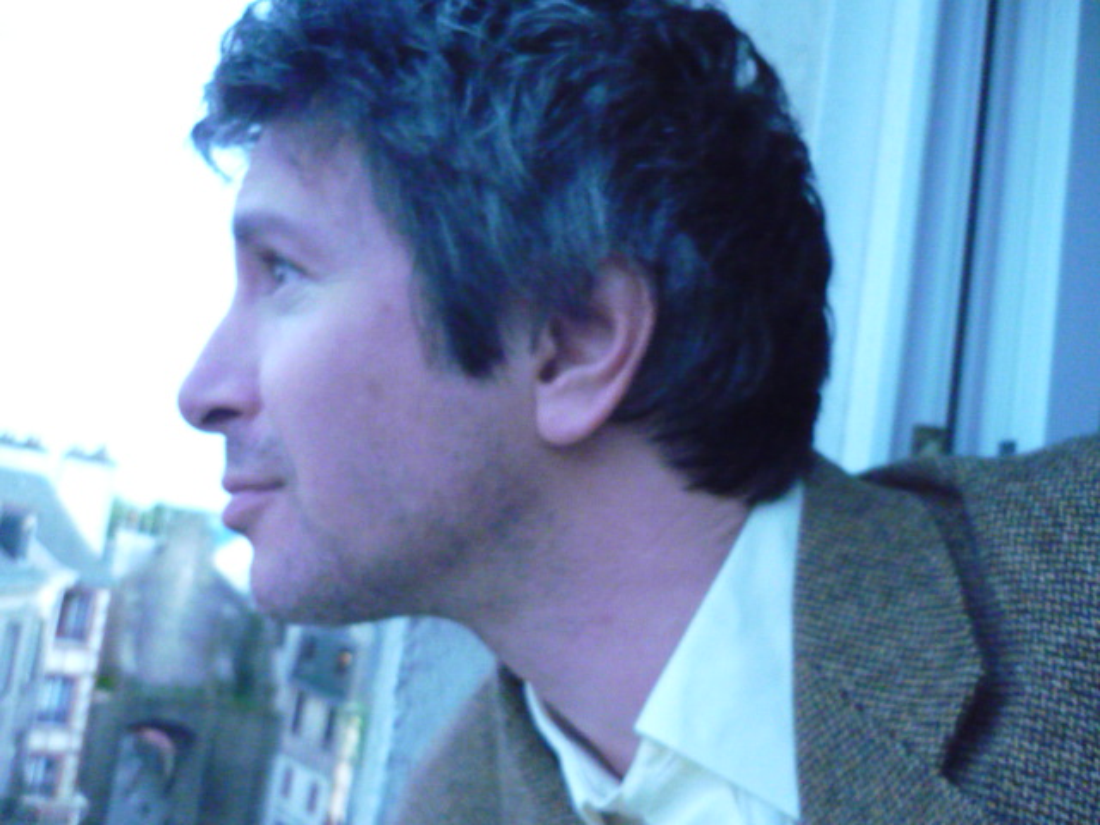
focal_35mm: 33
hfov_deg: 55.4
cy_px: 412
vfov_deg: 42.9
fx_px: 1049
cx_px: 550
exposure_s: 1/250
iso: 1600
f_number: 8
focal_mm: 5.5
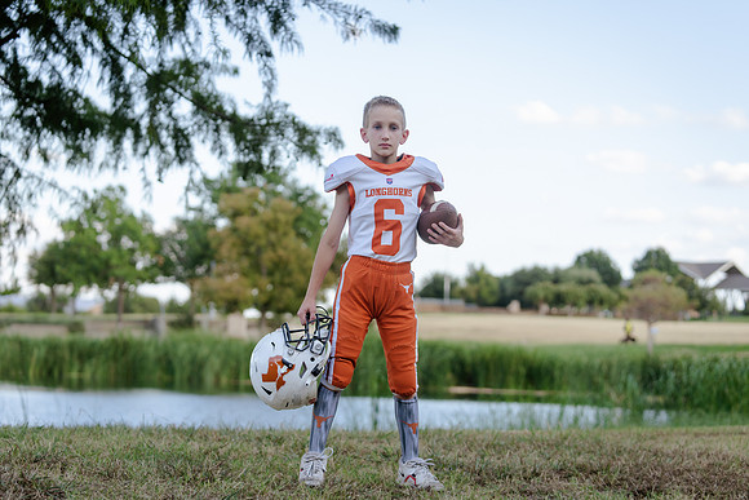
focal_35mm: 71
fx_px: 1481
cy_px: 250
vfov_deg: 19.2
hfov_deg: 28.4
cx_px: 374
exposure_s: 1/320
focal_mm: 70
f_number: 3.2
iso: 125
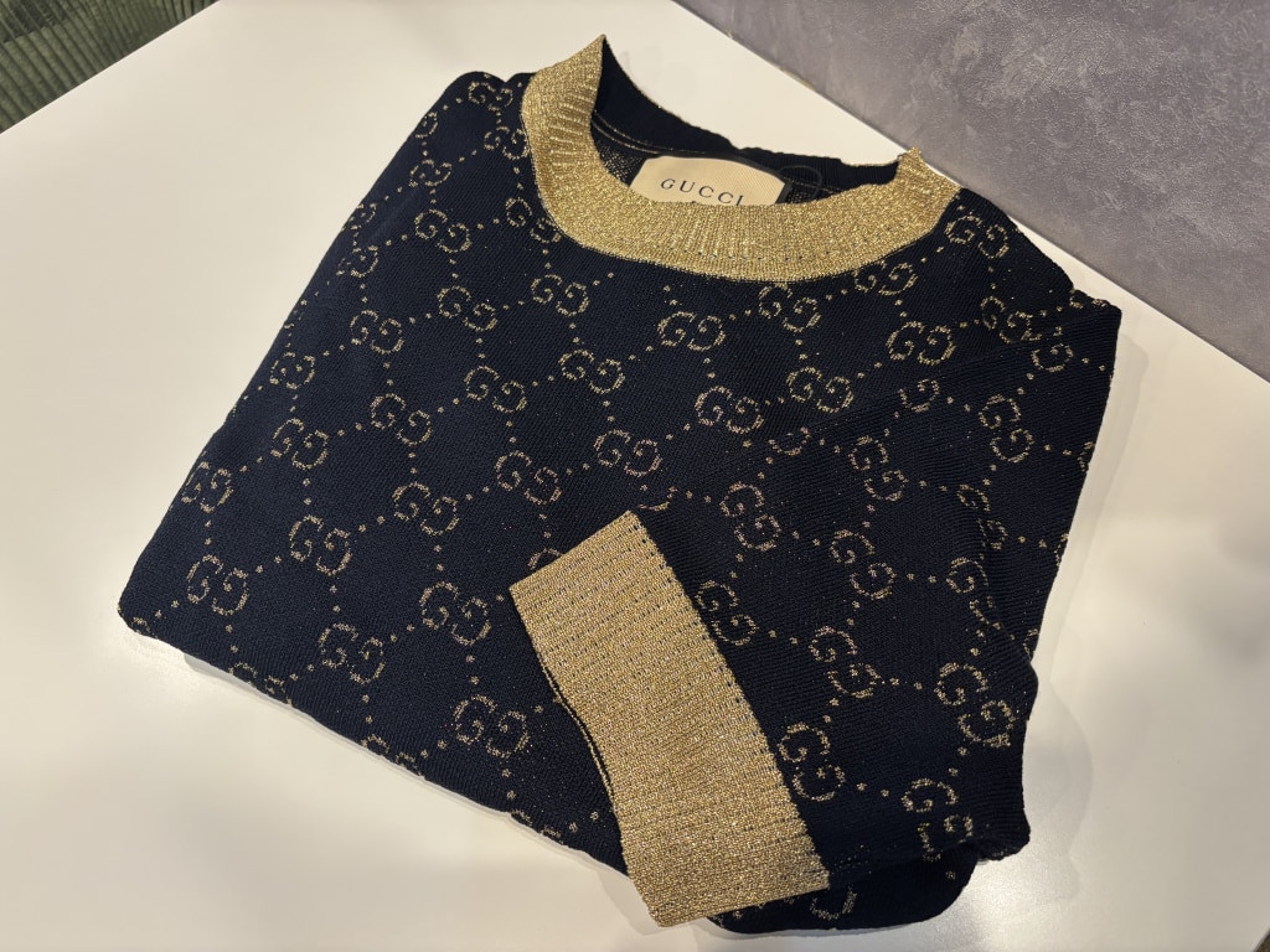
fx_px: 954
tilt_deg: -63.2
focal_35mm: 26
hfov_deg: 67.3
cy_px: 476
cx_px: 635
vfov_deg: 53.1
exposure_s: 1/60
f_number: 1.6
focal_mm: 5.96
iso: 160
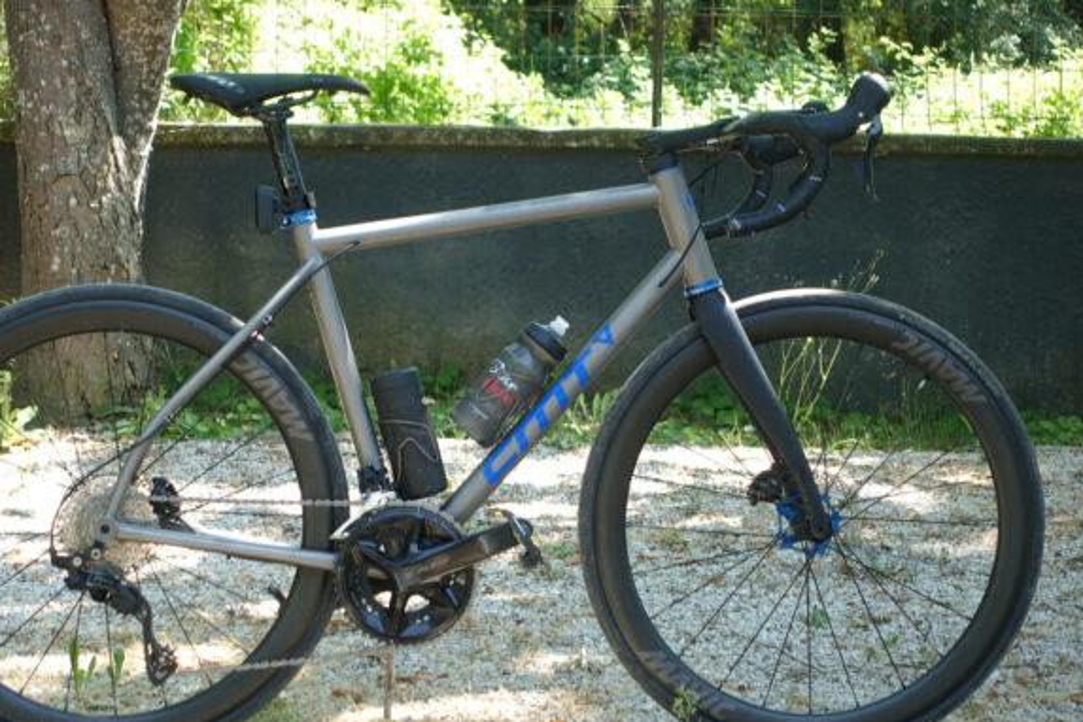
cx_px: 446
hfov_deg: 23.9
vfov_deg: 16.1
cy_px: 393
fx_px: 2557
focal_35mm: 85
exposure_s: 1/80
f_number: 3.2
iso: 80
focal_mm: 25.7
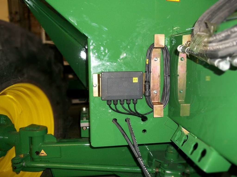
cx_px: 118
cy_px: 88
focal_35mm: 32
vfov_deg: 44.2
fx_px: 219
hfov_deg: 56.8
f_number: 2.9
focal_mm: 5.7
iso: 160
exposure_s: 1/30
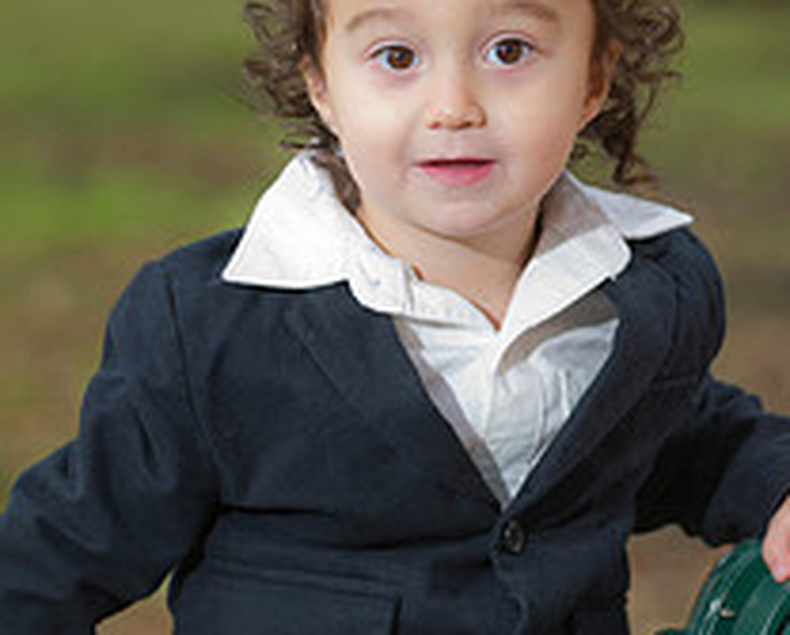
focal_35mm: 303
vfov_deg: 5.1
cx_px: 767
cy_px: 46
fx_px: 7094
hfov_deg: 6.4
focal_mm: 116
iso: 400
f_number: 3.2
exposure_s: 1/200
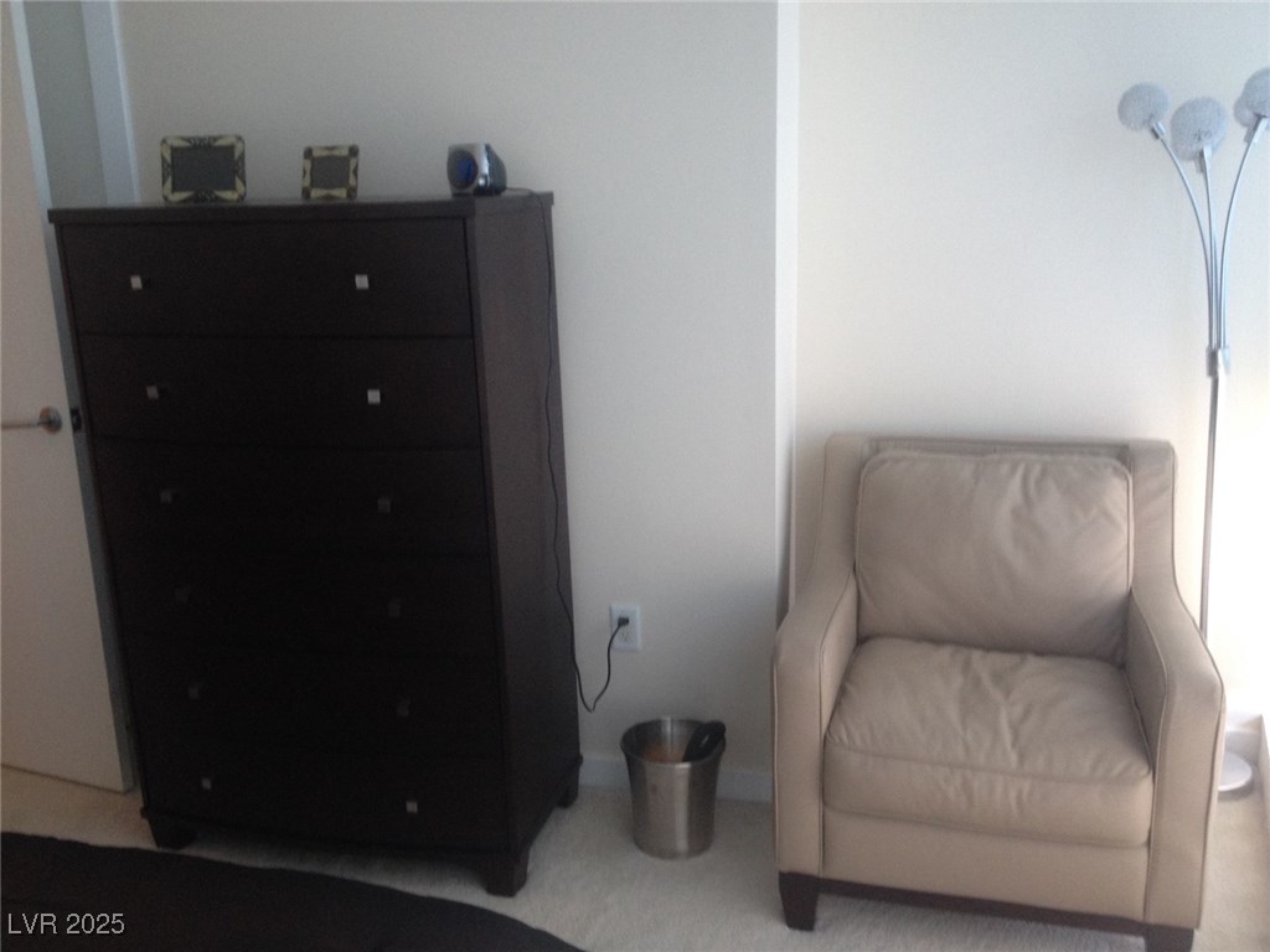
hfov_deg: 52.6
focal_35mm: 35
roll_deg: +0.7
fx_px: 1284
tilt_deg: -16.1
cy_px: 476
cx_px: 635
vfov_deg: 40.7
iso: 100
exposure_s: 1/20
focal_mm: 4.28
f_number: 2.4
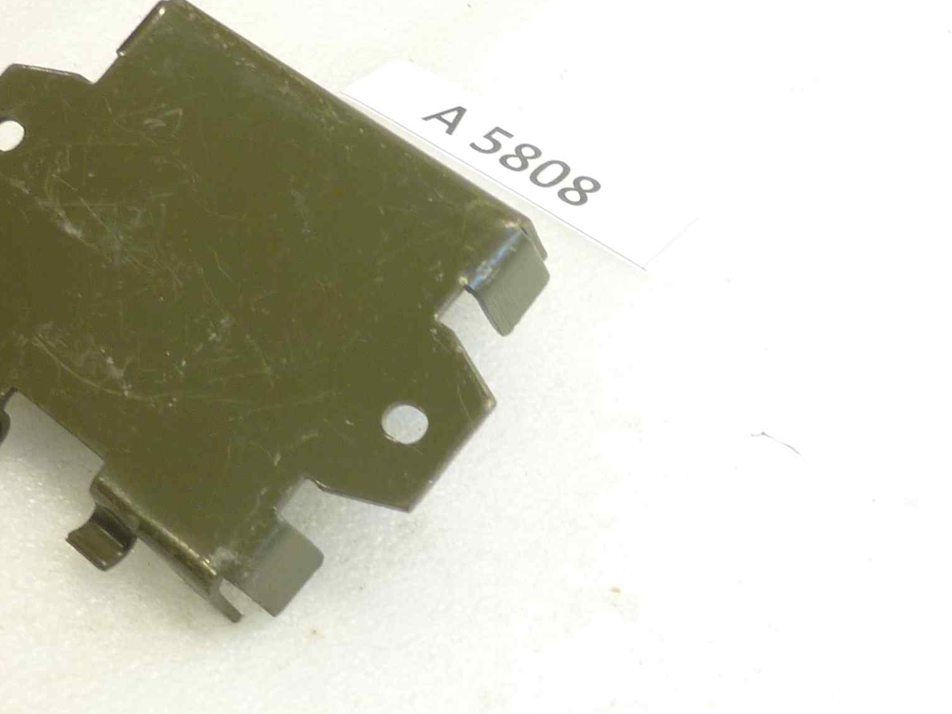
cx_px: 353
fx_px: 1760
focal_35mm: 64
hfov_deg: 30.1
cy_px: 413
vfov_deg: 22.9
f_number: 3.3
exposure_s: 1/10
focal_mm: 4.4
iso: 80
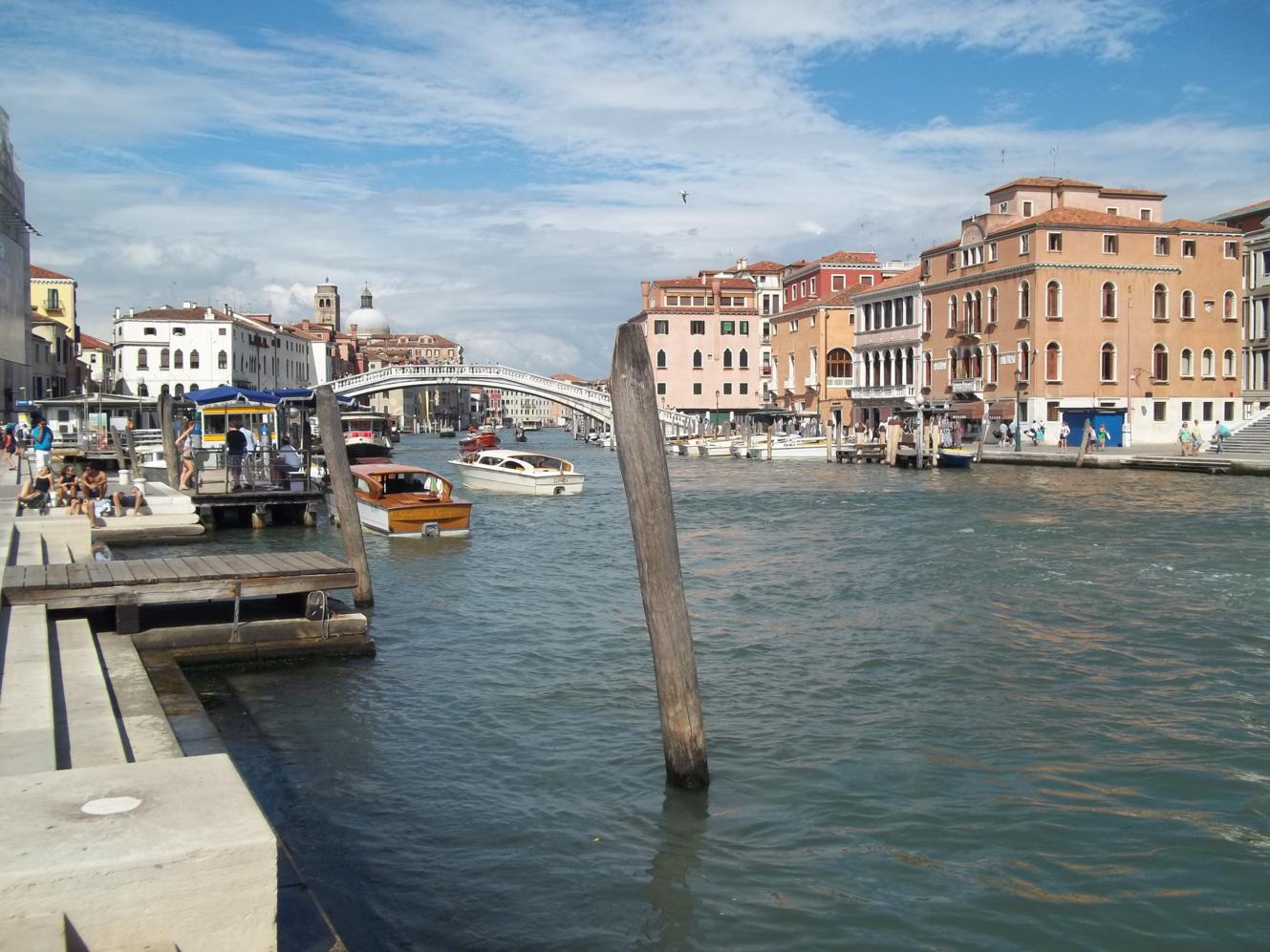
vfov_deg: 44.2
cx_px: 635
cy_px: 476
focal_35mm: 32
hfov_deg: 56.8
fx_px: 1174
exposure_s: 1/200
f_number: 8.8
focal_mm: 5.7
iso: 64
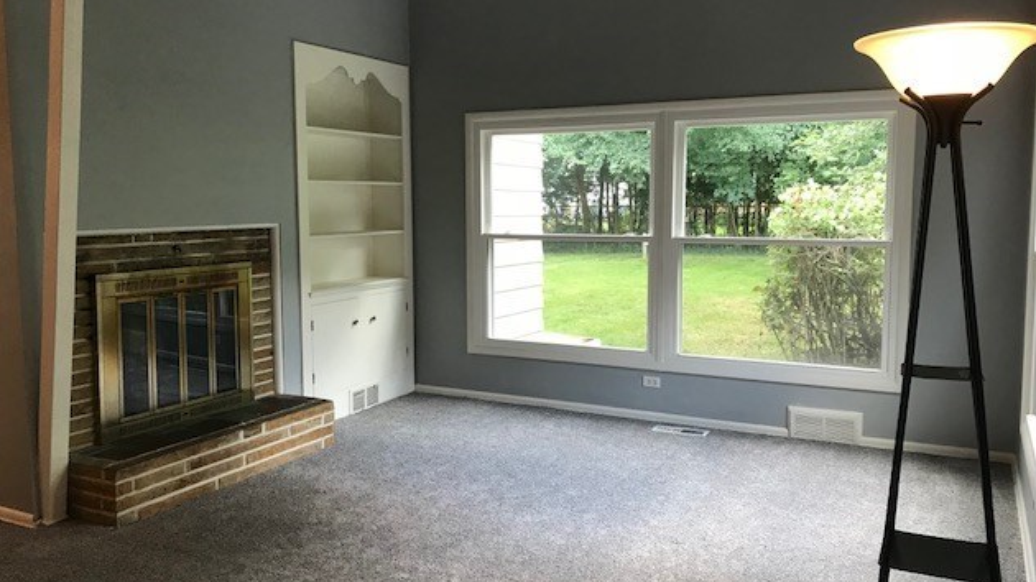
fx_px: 851
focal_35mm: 31
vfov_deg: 37.7
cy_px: 276
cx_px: 525
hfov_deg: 62.6
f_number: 1.8
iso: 25
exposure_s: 1/40
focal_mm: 3.99
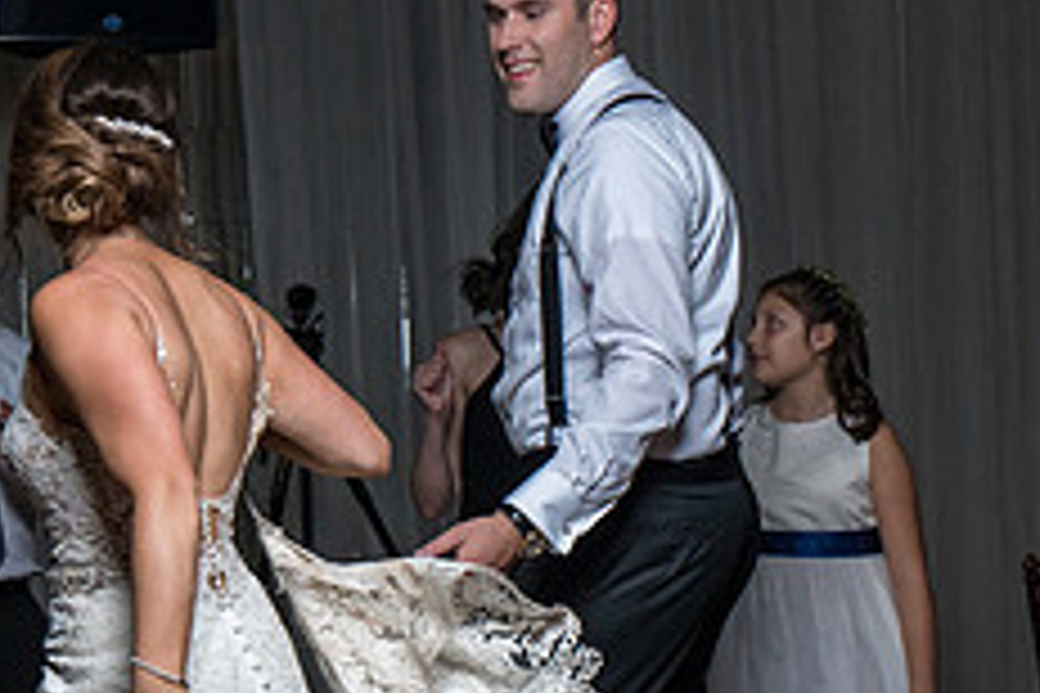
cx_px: 377
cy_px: 524
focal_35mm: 114
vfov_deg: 12.0
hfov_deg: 17.9
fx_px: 3293
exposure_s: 1/200
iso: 2000
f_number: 5.6
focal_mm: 35
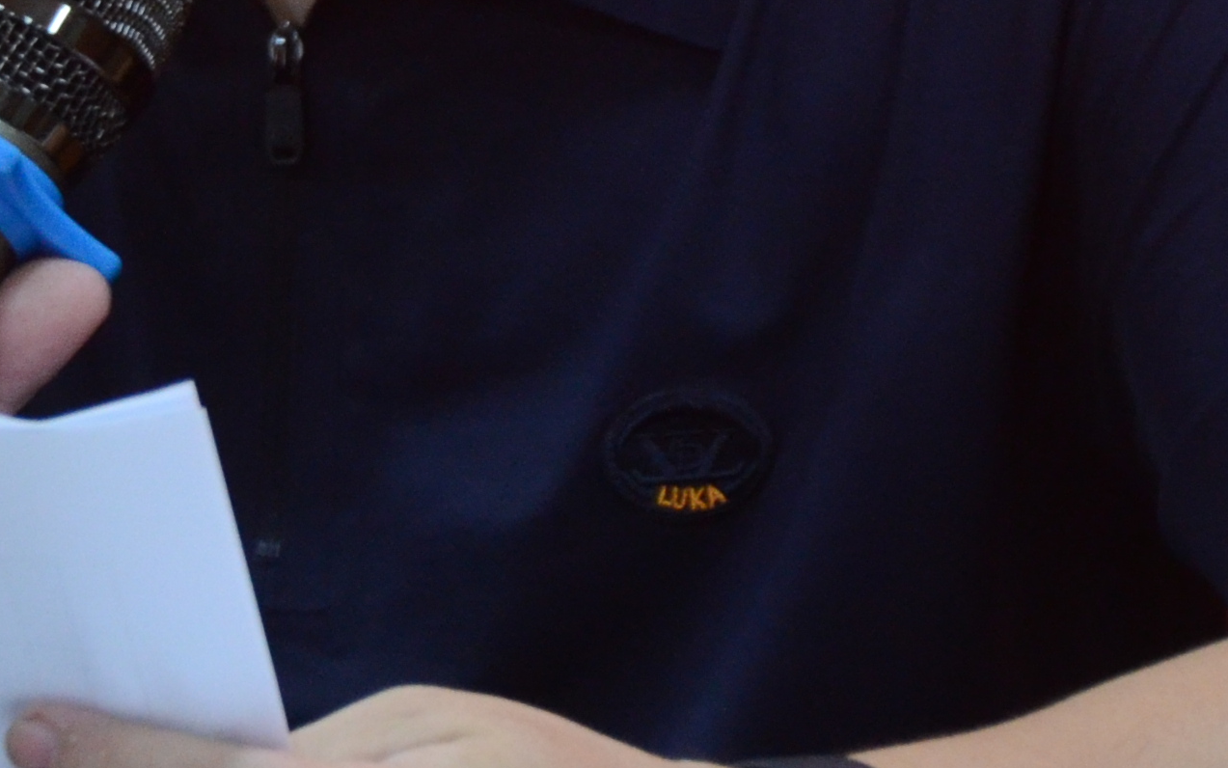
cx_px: 84
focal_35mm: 502
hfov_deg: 4.2
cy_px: -152
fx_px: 16802
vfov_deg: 2.6
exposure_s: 1/30
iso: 1400
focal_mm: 85
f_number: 5.6
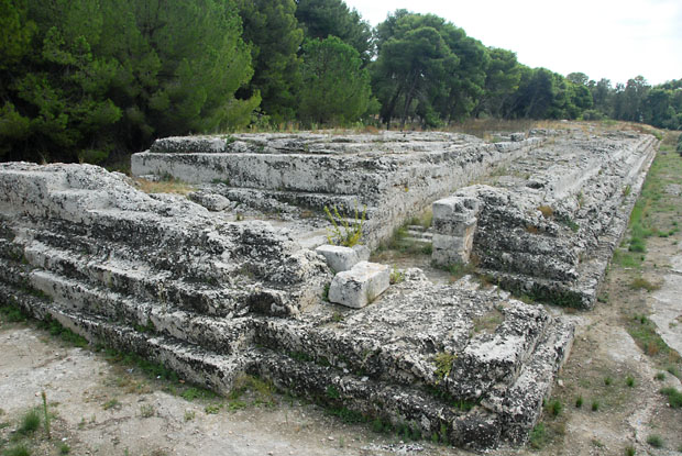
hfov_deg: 67.3
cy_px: 228
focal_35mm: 27
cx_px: 341
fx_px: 512
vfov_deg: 48.0
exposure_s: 1/250
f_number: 5
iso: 200
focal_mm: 18
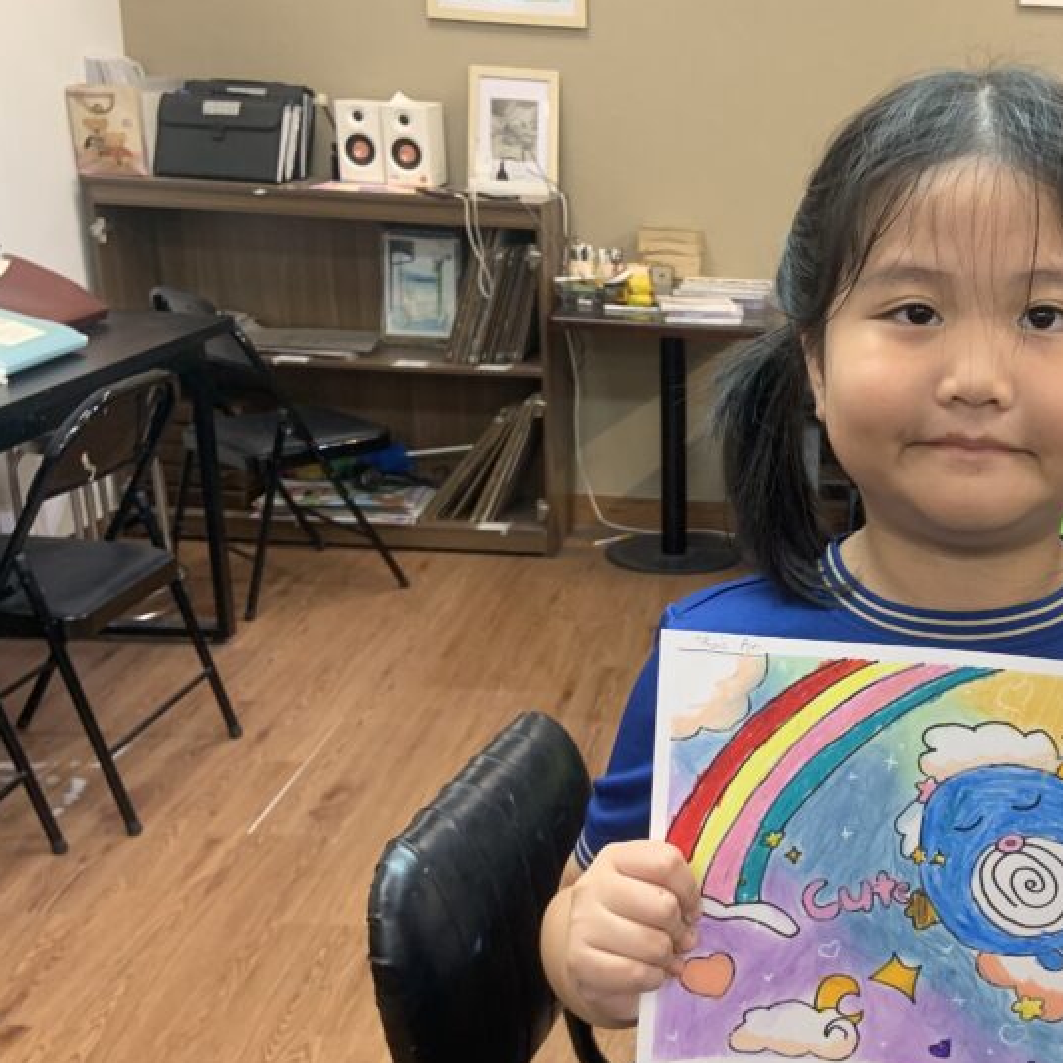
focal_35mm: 43
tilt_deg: -20.1
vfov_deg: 39.0
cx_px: 890
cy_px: 643
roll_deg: -3.3
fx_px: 1494
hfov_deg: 37.4
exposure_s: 1/83
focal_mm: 4.25
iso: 100
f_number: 1.8
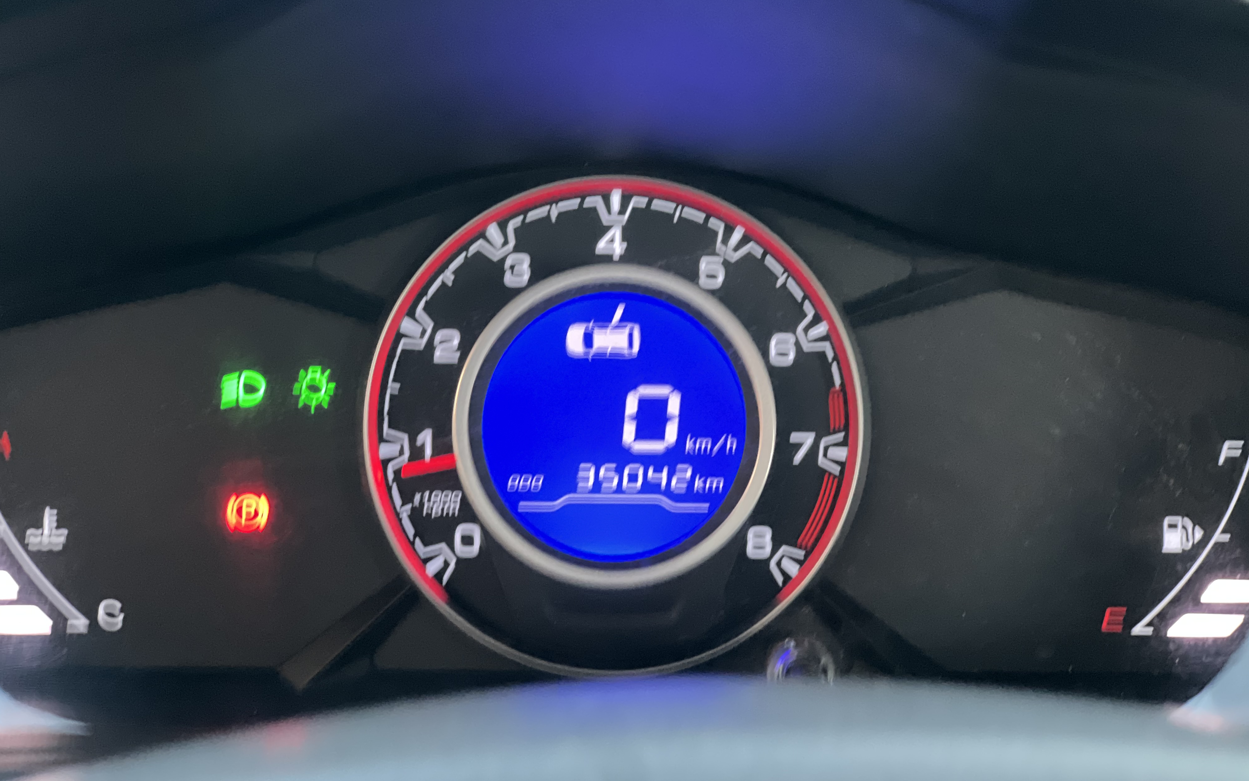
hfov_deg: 25.2
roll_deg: +2.1
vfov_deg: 15.9
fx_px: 2791
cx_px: 624
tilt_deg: -21.4
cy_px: 368
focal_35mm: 82
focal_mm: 9
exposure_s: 1/15
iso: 500
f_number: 2.8
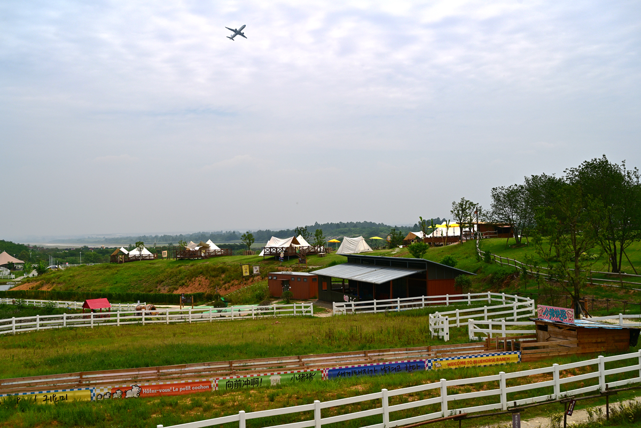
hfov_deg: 48.5
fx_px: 712
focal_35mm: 40
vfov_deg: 33.4
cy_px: 214
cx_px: 320
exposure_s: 1/640
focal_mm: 40
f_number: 8
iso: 100
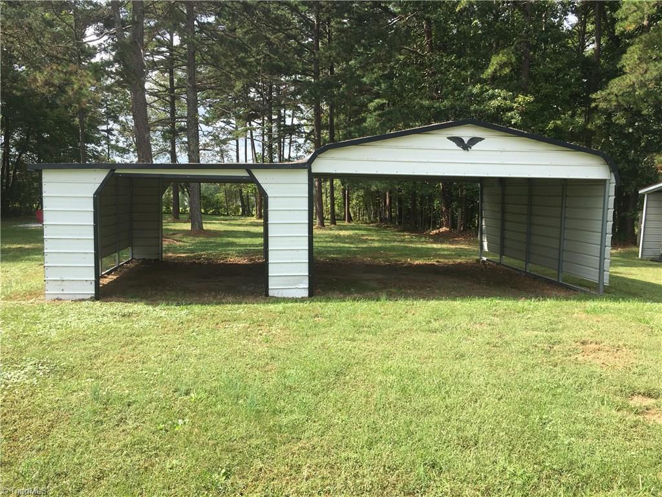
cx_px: 331
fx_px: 555
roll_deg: -2.4
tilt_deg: -4.8
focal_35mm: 29
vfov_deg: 48.2
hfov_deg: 61.7
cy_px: 248
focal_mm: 4.15
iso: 25
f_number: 2.2
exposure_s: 1/668
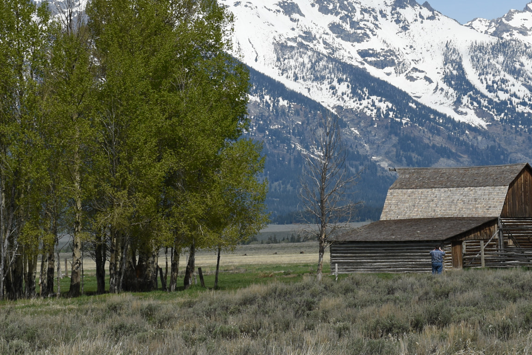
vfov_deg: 8.3
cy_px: 100
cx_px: 240
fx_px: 2453
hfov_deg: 12.4
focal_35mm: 166
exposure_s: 1/800
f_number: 7.1
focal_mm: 62
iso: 200
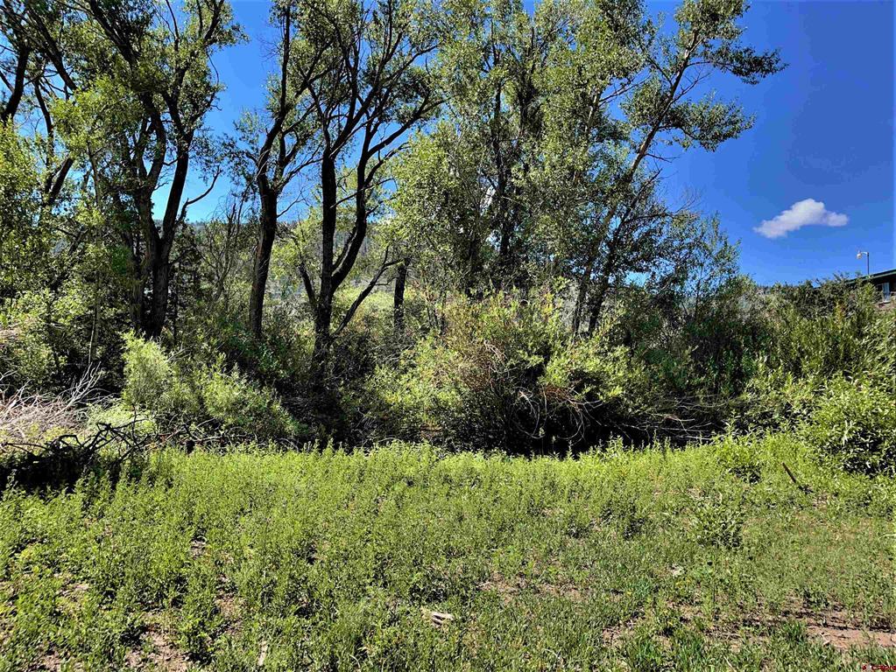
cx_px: 448
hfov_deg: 67.3
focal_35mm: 26
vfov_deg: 53.1
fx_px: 673
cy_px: 336
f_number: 1.6
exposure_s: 1/2924
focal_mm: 5.1
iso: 32
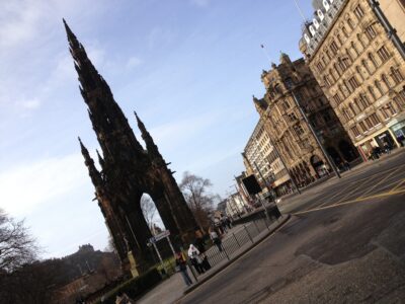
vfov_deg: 40.7
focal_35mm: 35
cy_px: 152
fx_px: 409
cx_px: 202
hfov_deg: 52.6
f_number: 2.4
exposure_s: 1/1126
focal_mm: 4.28
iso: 50
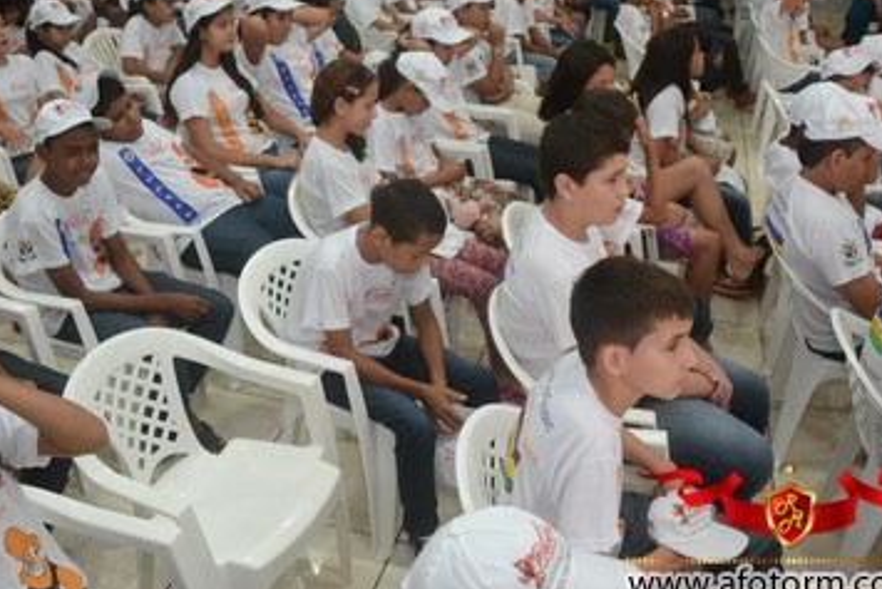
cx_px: 417
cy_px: 253
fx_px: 931
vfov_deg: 35.0
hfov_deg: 50.7
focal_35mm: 38
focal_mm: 20
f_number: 3.5
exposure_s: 1/100
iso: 1600
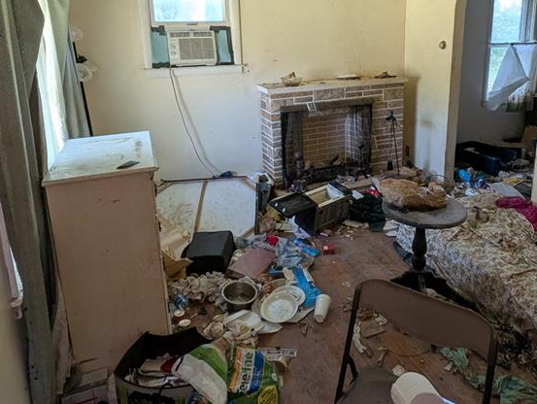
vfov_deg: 55.3
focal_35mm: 24
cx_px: 305
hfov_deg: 71.2
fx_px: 373
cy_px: 124
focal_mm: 1.95
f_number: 2.2
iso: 179
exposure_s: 1/59.2
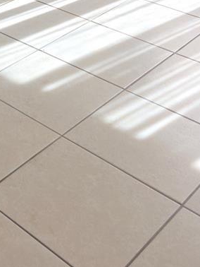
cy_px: -154
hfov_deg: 17.9
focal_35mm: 73
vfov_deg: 21.5
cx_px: -104
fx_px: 562
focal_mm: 6.3
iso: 64
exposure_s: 1/359
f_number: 1.7
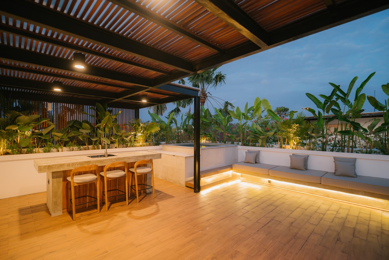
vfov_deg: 71.9
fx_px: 179
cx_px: 194
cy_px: 130
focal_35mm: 17
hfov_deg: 94.8
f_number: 1.8
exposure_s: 1/80
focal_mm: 16
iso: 1250
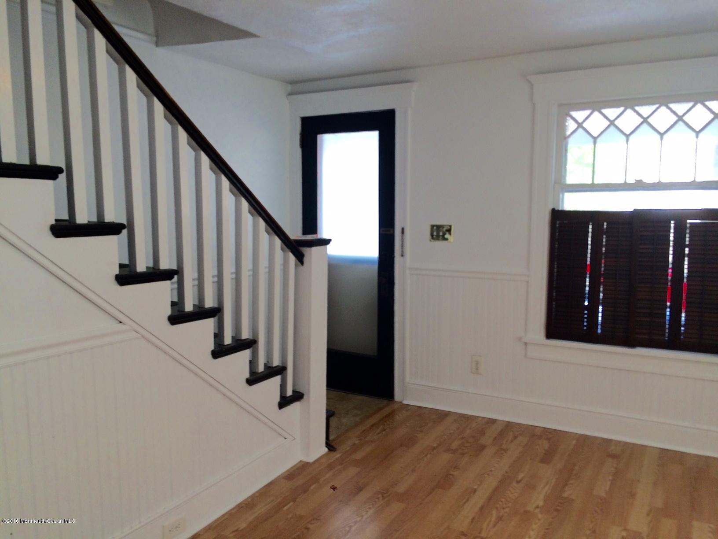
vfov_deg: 48.2
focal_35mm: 29
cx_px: 359
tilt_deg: -6.1
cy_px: 270
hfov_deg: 61.7
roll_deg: -0.7
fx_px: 602
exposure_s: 1/60
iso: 40
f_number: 2.2
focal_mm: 4.15
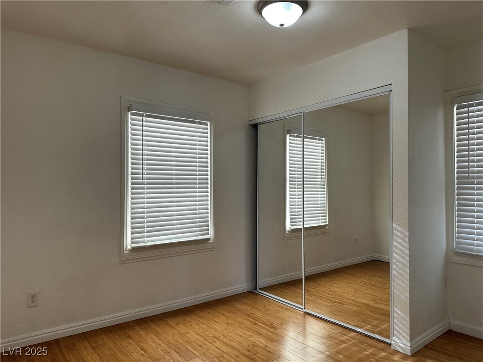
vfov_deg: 56.8
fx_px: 335
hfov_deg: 71.6
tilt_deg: +0.1
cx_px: 242
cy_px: 181
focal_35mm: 24
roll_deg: -0.3
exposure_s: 1/120
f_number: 1.78
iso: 64
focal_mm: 6.86
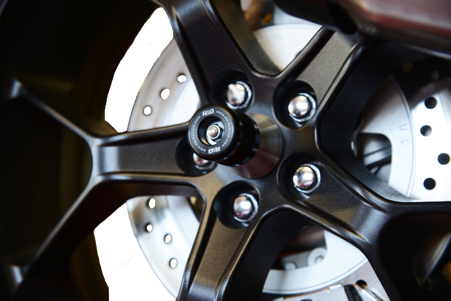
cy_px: 150
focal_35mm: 85
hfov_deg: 23.9
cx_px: 226
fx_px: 1065
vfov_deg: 16.1
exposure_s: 1/20
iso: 250
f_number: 5
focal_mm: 85
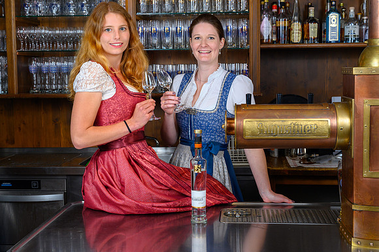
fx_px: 516
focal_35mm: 49
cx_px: 190
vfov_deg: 27.5
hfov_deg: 40.4
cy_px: 126
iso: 800
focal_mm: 49
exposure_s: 1/60
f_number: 8
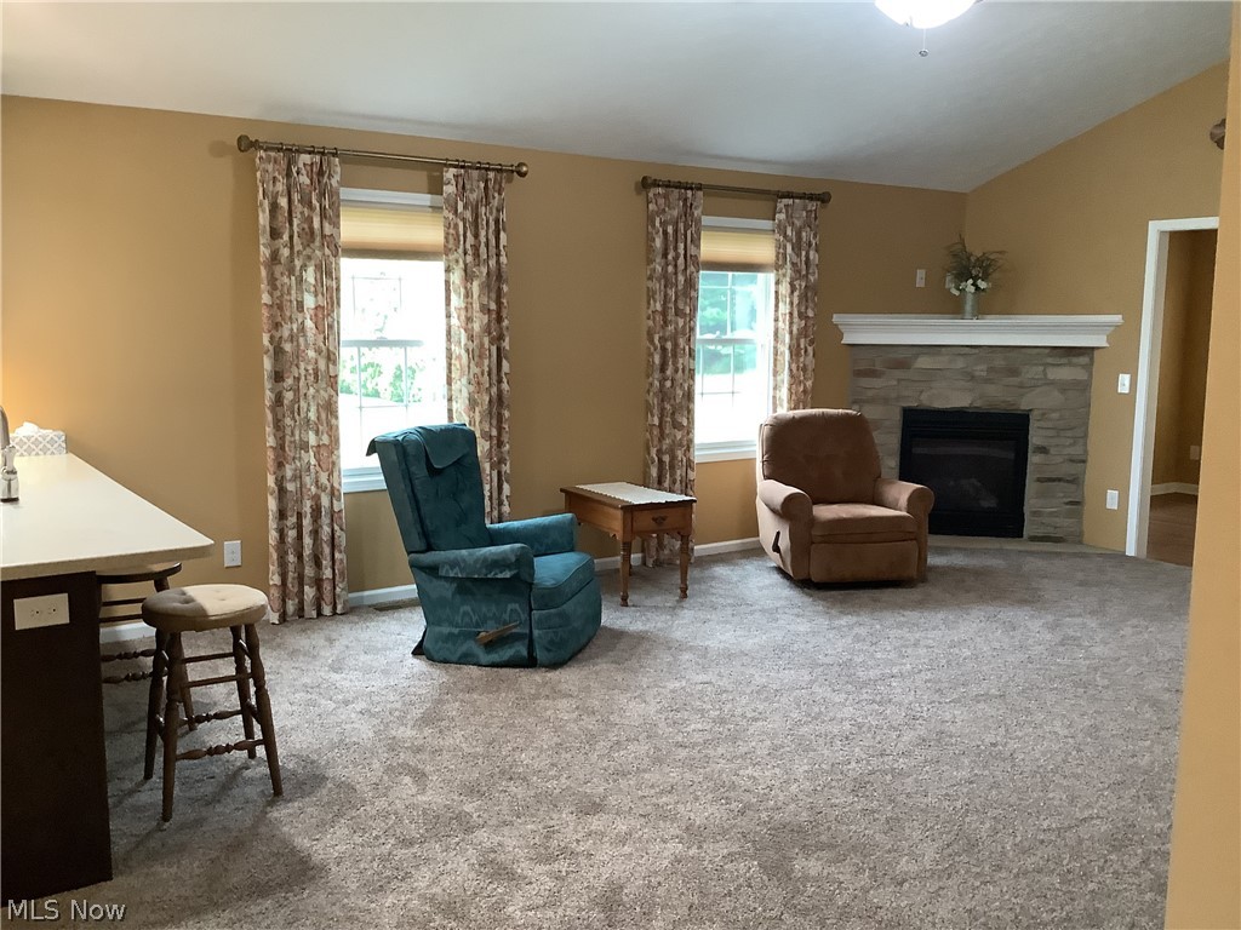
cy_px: 465
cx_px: 620
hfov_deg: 58.4
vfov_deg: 45.4
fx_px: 1111
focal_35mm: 31
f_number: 2.4
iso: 320
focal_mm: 3.3
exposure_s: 1/60
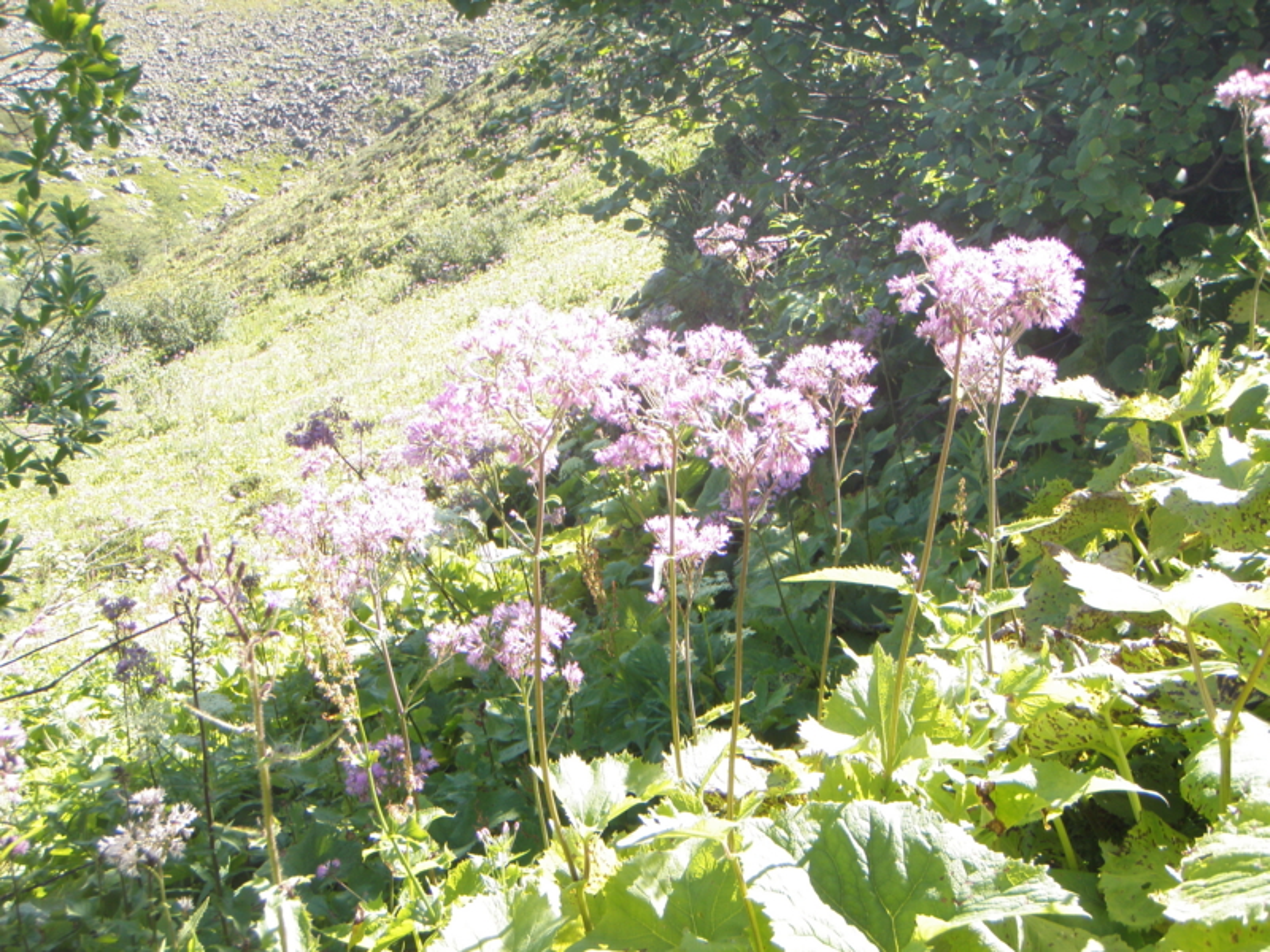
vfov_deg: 25.2
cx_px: 635
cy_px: 476
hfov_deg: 33.2
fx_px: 2128
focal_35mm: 58
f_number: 4.2
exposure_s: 1/80
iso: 80
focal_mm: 10.28
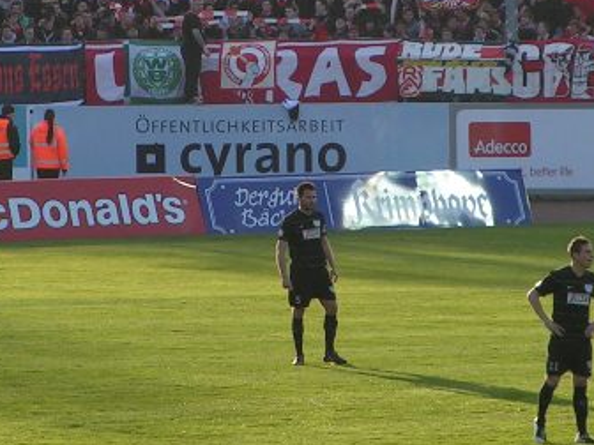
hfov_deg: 4.0
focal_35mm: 490
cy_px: -34
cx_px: 242
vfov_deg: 3.0
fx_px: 8408
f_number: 5
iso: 50
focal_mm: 31.5
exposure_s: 1/200
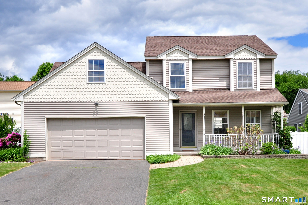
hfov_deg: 62.0
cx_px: 154
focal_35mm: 30
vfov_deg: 43.5
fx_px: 256
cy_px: 102
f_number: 8
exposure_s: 1/800
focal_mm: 20
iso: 320
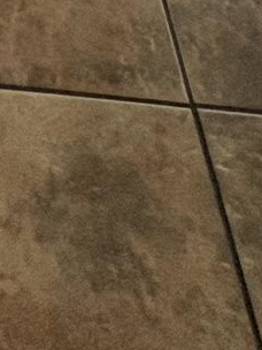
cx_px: -251
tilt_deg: -12.7
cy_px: -842
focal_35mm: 106
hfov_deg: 12.4
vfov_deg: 9.9
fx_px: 1070
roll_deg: -0.2
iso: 160
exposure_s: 1/120
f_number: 2.2
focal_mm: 2.22
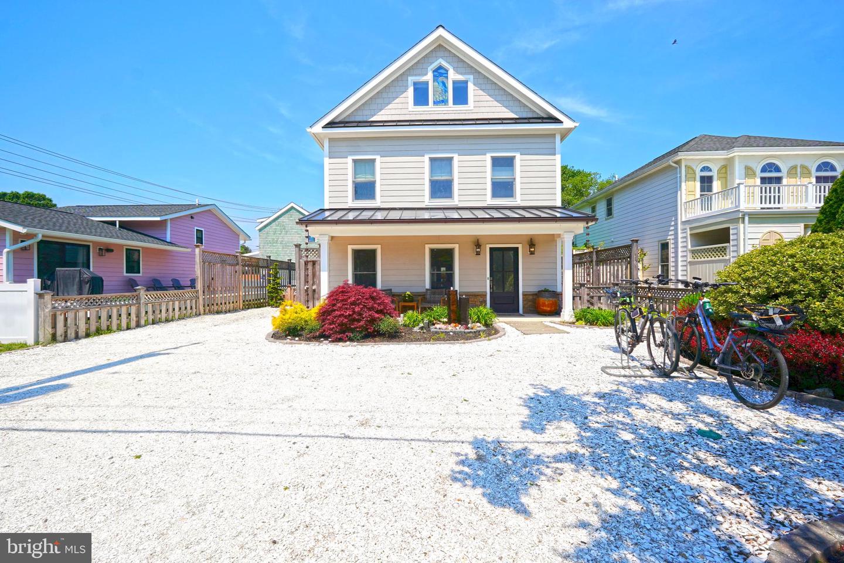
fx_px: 352
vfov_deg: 77.3
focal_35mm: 15
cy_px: 282
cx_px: 422
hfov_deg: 100.4
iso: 100
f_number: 8
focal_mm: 10
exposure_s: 1/400
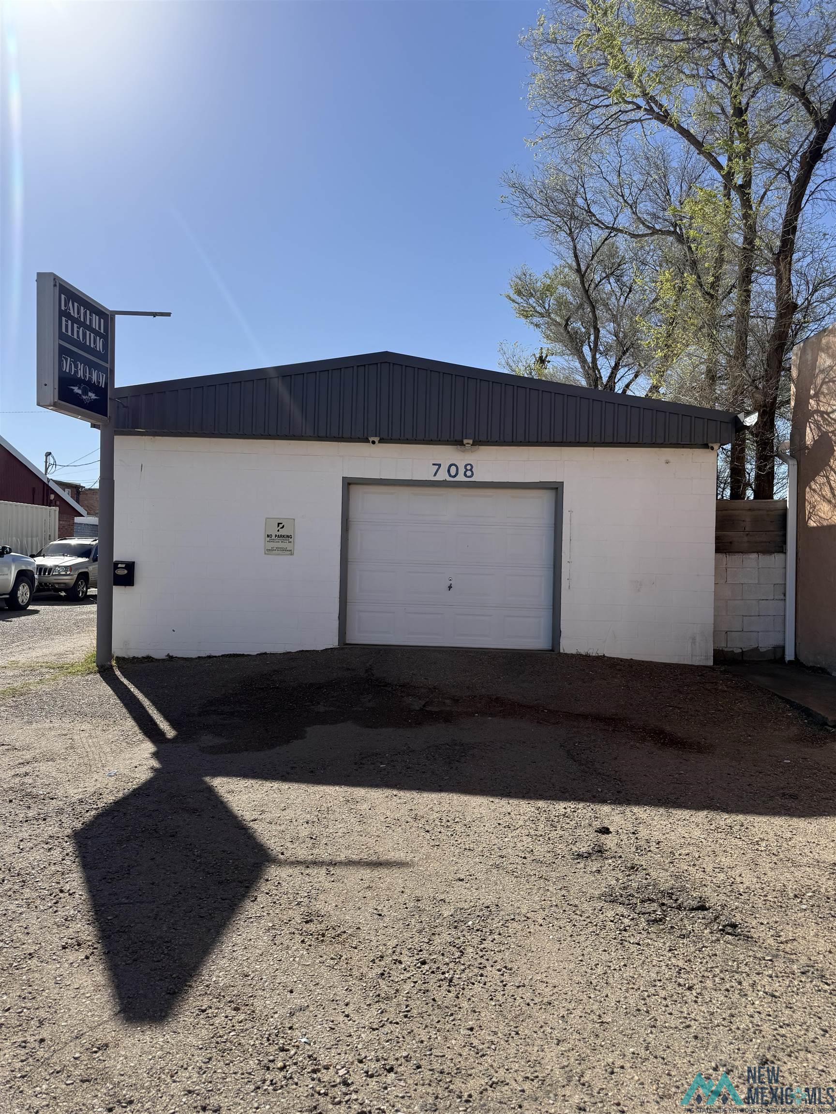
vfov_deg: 71.6
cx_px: 418
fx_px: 773
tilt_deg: +1.9
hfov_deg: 56.8
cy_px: 557
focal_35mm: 24
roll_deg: -1.4
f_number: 1.78
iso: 80
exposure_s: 1/4975
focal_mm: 6.76
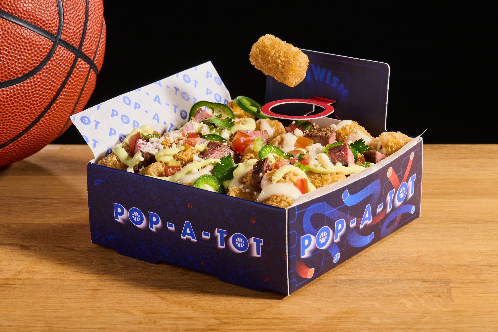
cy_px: 166
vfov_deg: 13.0
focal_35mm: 105
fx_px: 1452
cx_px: 249
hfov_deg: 19.5
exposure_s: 1/160
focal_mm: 105
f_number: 20
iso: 125
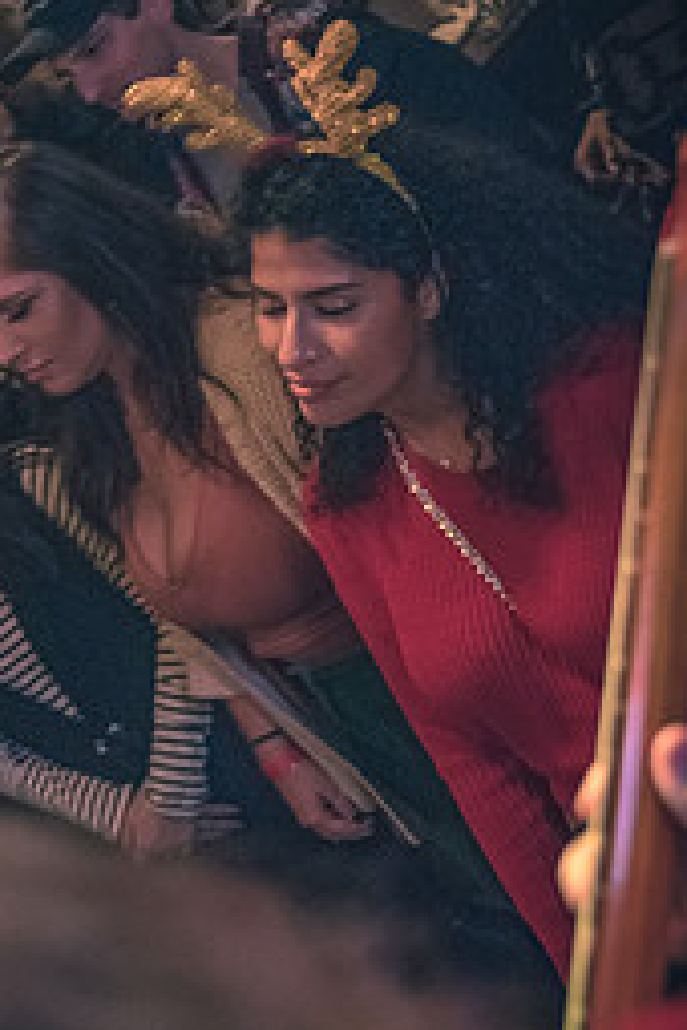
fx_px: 2776
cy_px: 509
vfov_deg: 21.0
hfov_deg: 14.0
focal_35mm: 97
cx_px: 141
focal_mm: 55
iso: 6400
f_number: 2.8
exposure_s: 1/50
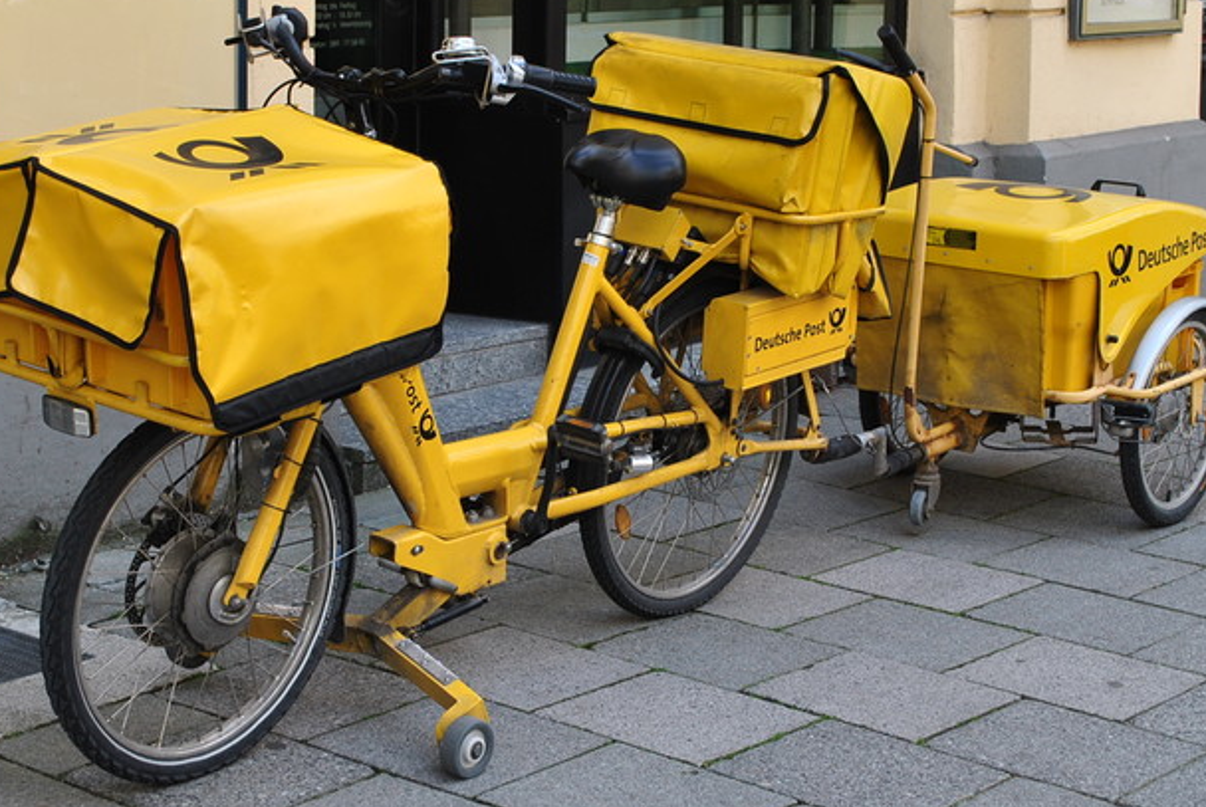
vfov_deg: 17.6
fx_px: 2607
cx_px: 579
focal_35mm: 78
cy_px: 297
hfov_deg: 26.0
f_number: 8
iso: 200
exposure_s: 1/80
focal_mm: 35
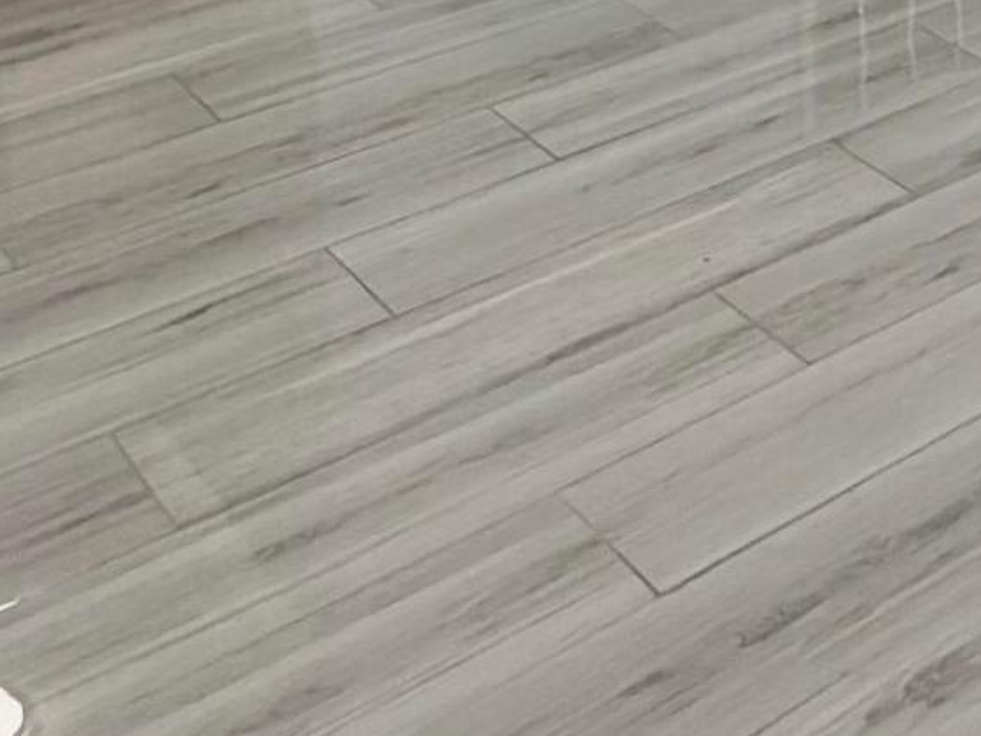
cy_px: -605
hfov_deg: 24.3
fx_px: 2040
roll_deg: -0.1
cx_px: 1198
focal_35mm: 72
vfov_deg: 16.8
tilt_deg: -7.7
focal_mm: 2.22
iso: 64
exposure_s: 1/120
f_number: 2.2
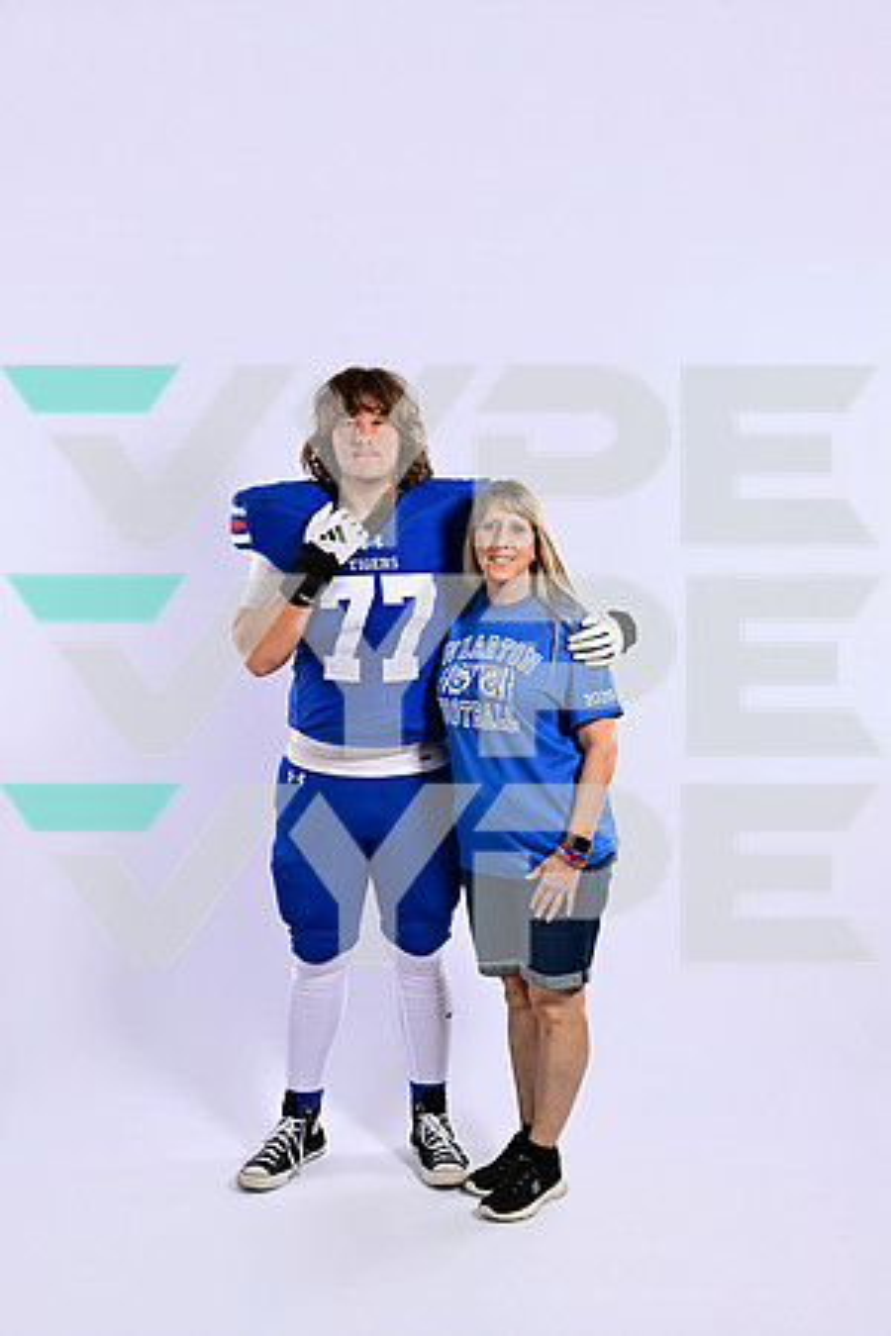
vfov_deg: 38.9
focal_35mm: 51
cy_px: 668
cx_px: 446
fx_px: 1893
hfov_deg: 26.5
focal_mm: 51
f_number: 7.1
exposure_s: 1/200
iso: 160
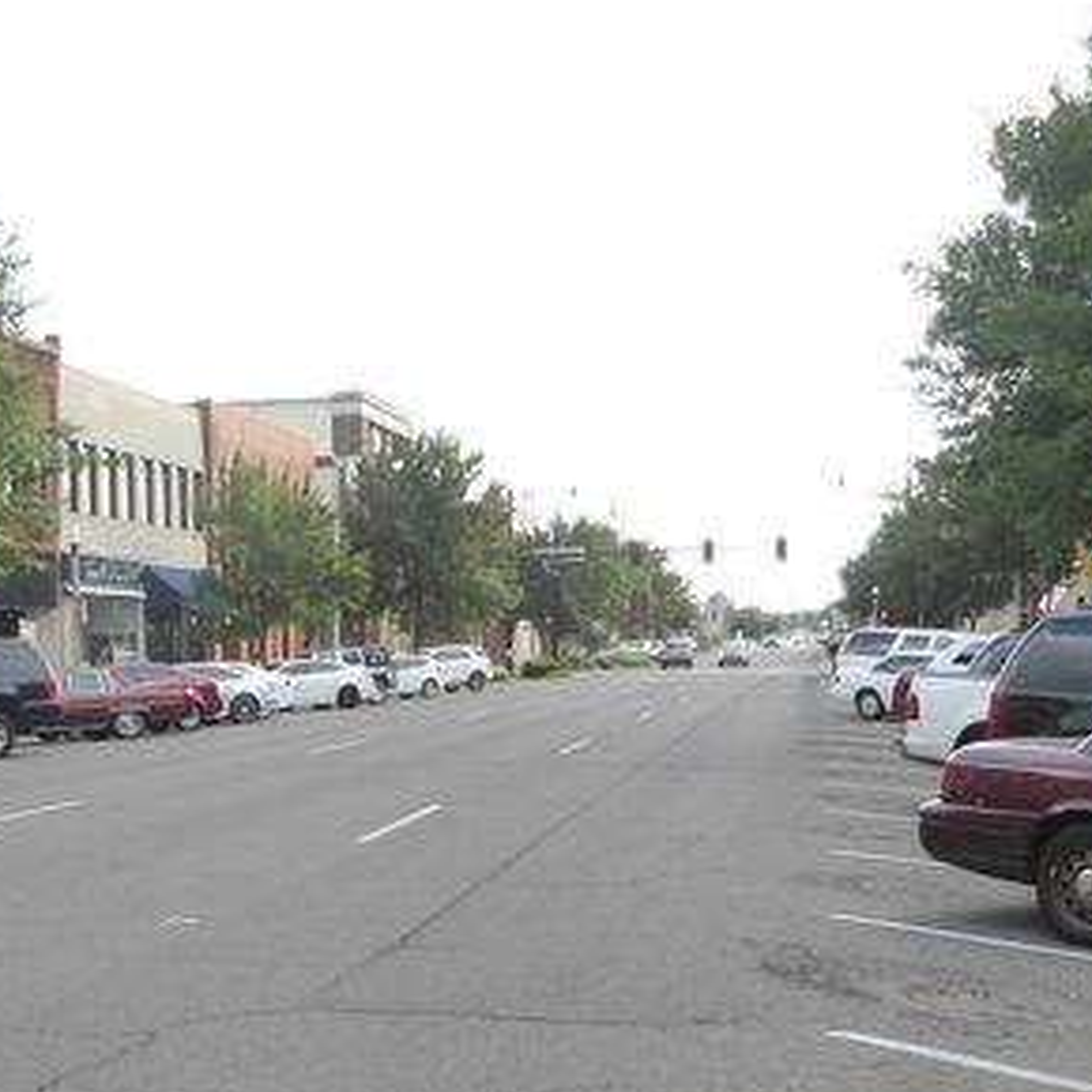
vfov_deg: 27.7
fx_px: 2177
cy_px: 832
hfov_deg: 27.8
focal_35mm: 61
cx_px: 305
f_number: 3.3
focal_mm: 4.3
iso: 160
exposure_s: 1/250
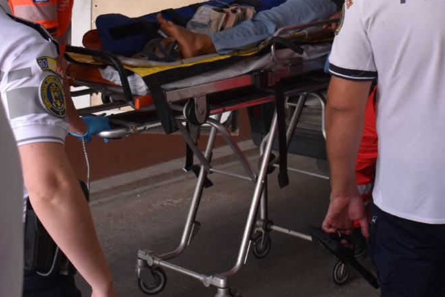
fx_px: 902
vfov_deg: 18.5
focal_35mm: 73
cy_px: 61
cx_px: 302
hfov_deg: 27.5
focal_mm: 28
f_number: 6.3
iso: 400
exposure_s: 1/160
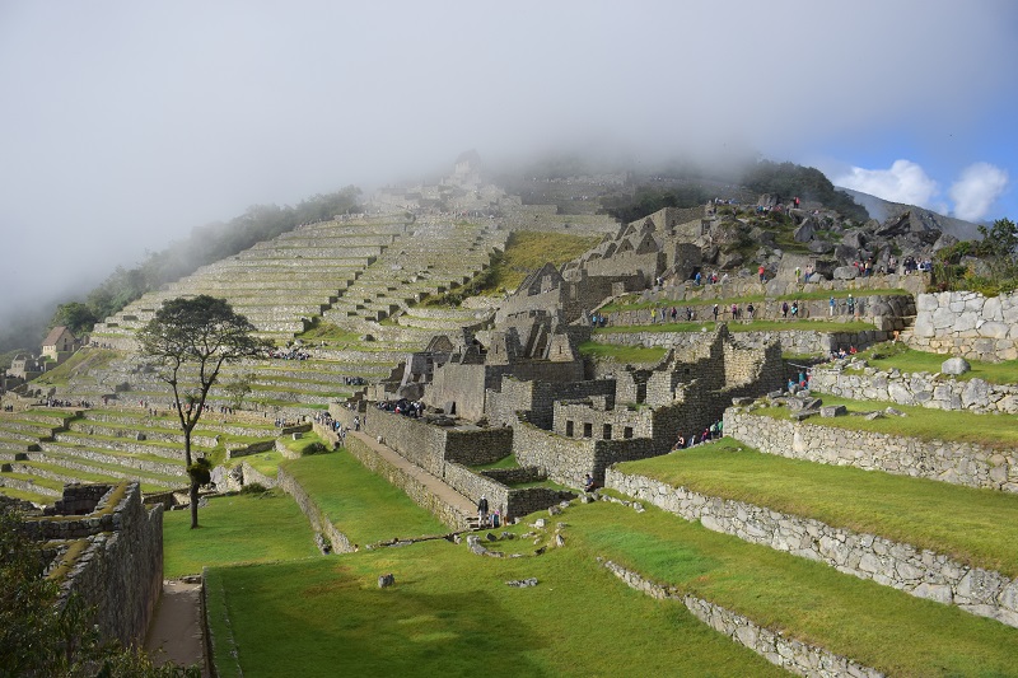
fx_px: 763
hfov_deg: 67.4
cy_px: 339
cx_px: 509
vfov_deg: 47.9
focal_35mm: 27
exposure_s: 1/2500
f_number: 5
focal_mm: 18
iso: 400
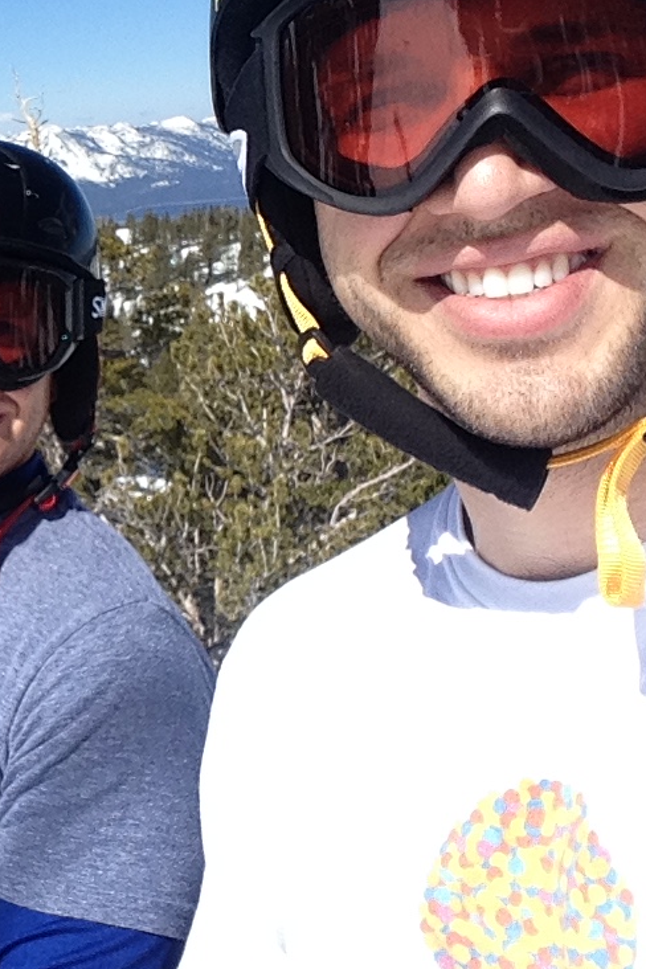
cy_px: 368
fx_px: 1615
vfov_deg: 33.3
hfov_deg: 21.1
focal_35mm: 60
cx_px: -131
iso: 50
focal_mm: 2.15
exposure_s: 1/2165
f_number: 2.4
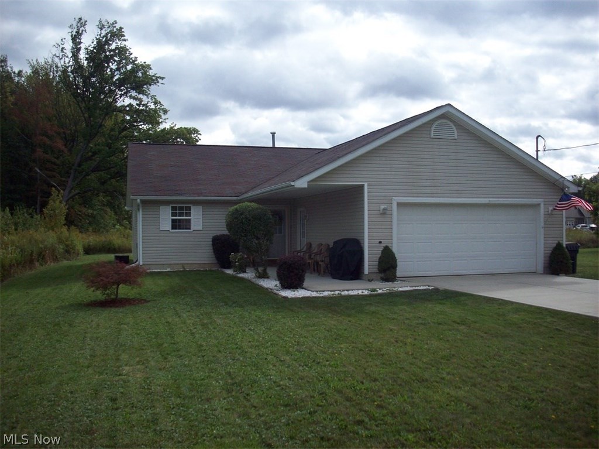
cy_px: 224
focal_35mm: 37
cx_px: 300
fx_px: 640
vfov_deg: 38.6
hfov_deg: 50.2
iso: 80
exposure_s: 1/399
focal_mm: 6.2
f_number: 5.6
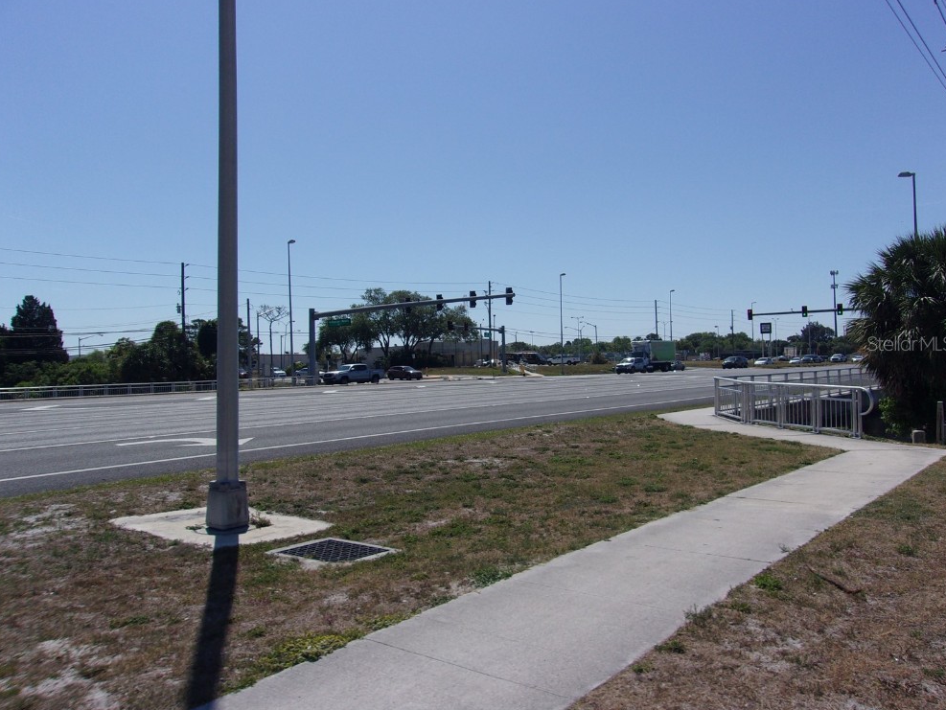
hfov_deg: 63.4
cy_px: 343
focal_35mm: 28
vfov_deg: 49.8
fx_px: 765
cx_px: 467
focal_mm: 4.9
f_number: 10.4
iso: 80
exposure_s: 1/210
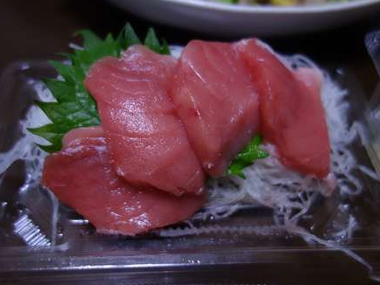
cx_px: 182
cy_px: 143
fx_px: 340
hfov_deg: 58.3
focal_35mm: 31
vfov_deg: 45.5
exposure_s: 1/80
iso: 800
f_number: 1.8
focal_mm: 10.4
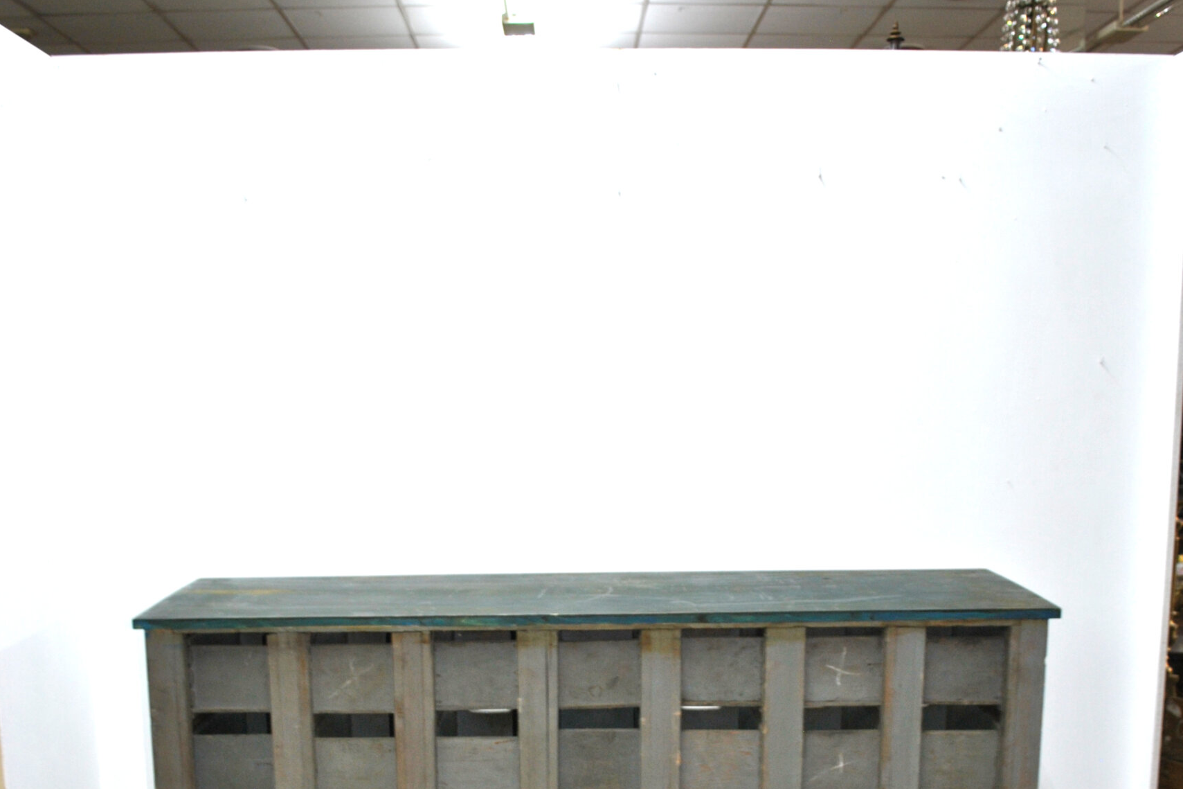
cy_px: 659
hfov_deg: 43.6
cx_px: 591
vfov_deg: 29.0
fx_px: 1479
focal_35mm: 45
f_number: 3.8
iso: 200
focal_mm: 20
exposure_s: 1/30
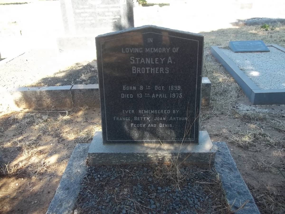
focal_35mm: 32
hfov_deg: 56.8
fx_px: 263
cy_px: 107
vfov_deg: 44.2
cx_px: 142
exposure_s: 1/200
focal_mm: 5.7
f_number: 2.9
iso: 80
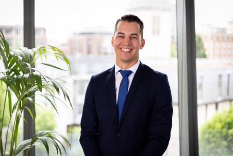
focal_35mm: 50
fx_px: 324
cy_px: 78
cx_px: 116
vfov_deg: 27.0
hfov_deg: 39.6
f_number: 1.4
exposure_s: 1/180
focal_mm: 50
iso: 100
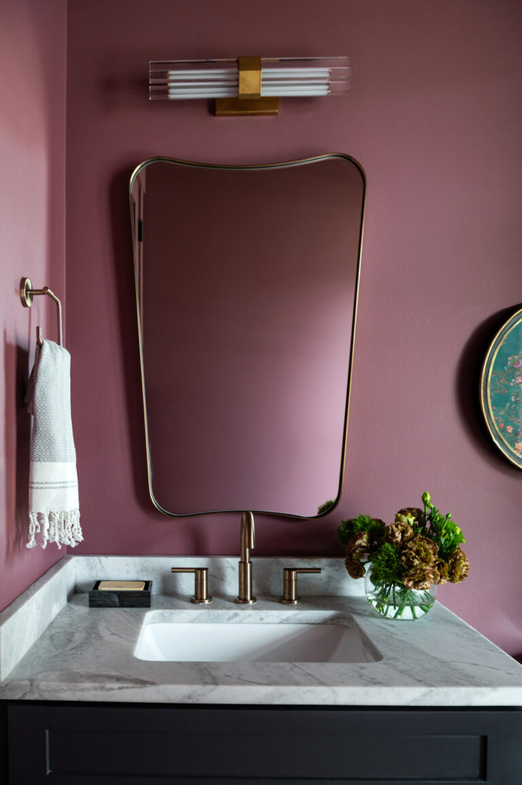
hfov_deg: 43.6
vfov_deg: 62.0
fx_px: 653
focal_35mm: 30
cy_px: 392
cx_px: 261
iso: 400
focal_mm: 30
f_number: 7.1
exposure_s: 3
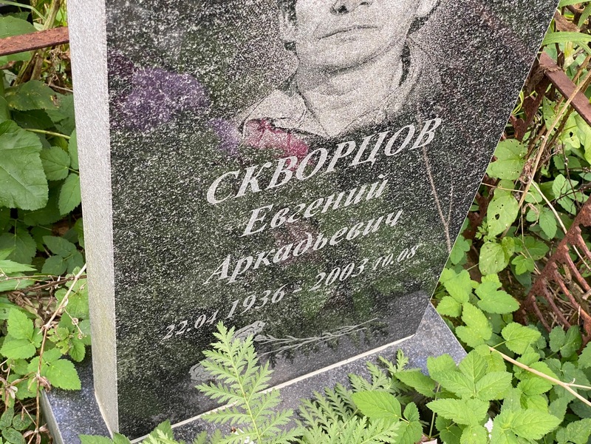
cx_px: 296
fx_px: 888
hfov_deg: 36.8
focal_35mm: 52
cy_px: 222
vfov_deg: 28.0
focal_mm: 6
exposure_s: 1/121
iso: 40
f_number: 2
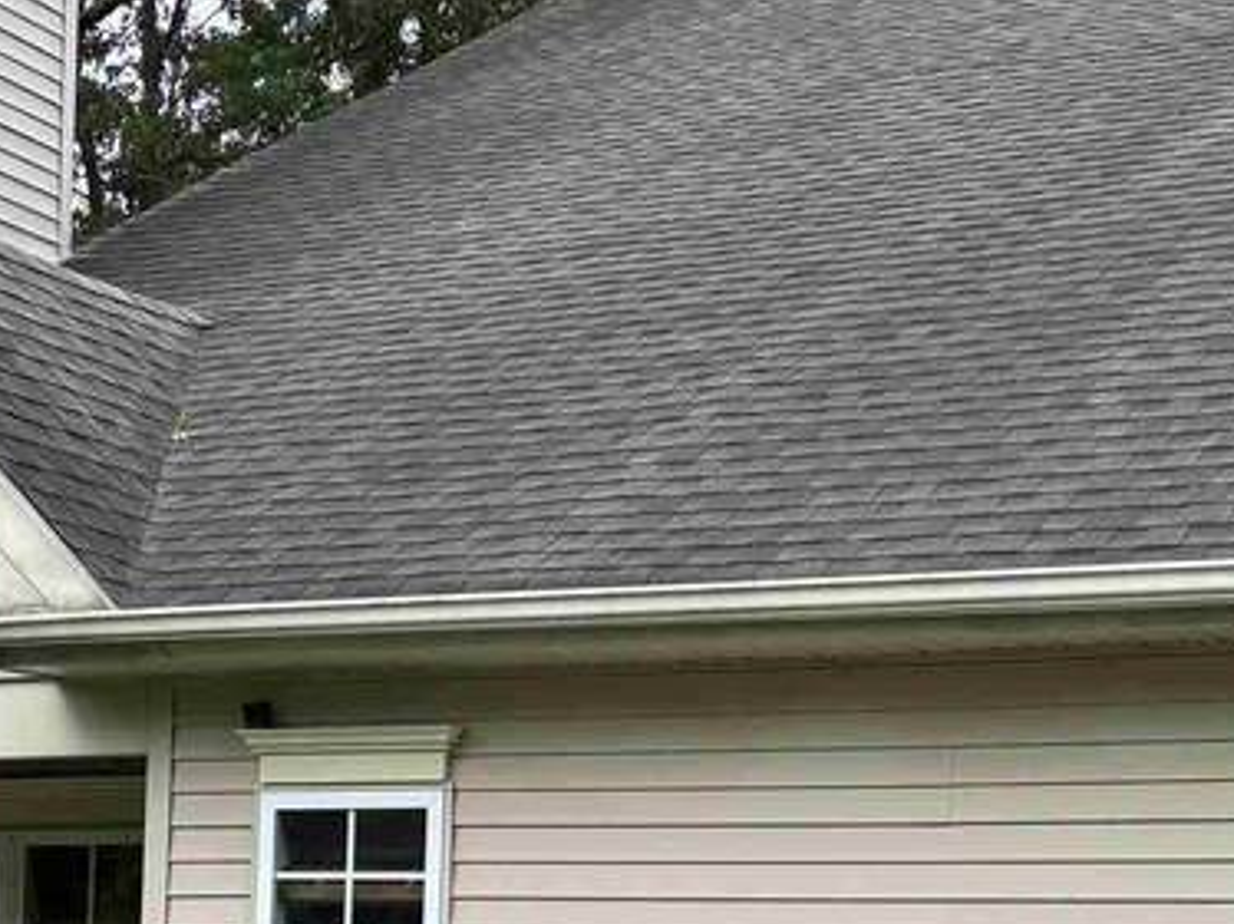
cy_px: 835
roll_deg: -1.0
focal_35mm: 89
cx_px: 699
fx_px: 3171
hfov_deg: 22.0
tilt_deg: +3.9
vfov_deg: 16.4
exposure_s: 1/1092
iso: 50
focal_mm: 5.96
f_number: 1.6
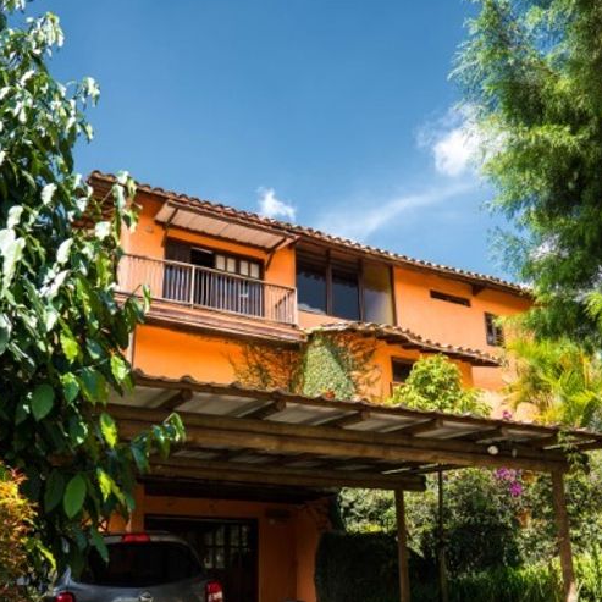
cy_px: 410
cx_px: 299
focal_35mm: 31
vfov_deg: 51.4
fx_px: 610
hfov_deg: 52.5
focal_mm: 16
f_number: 5
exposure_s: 1/160
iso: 100
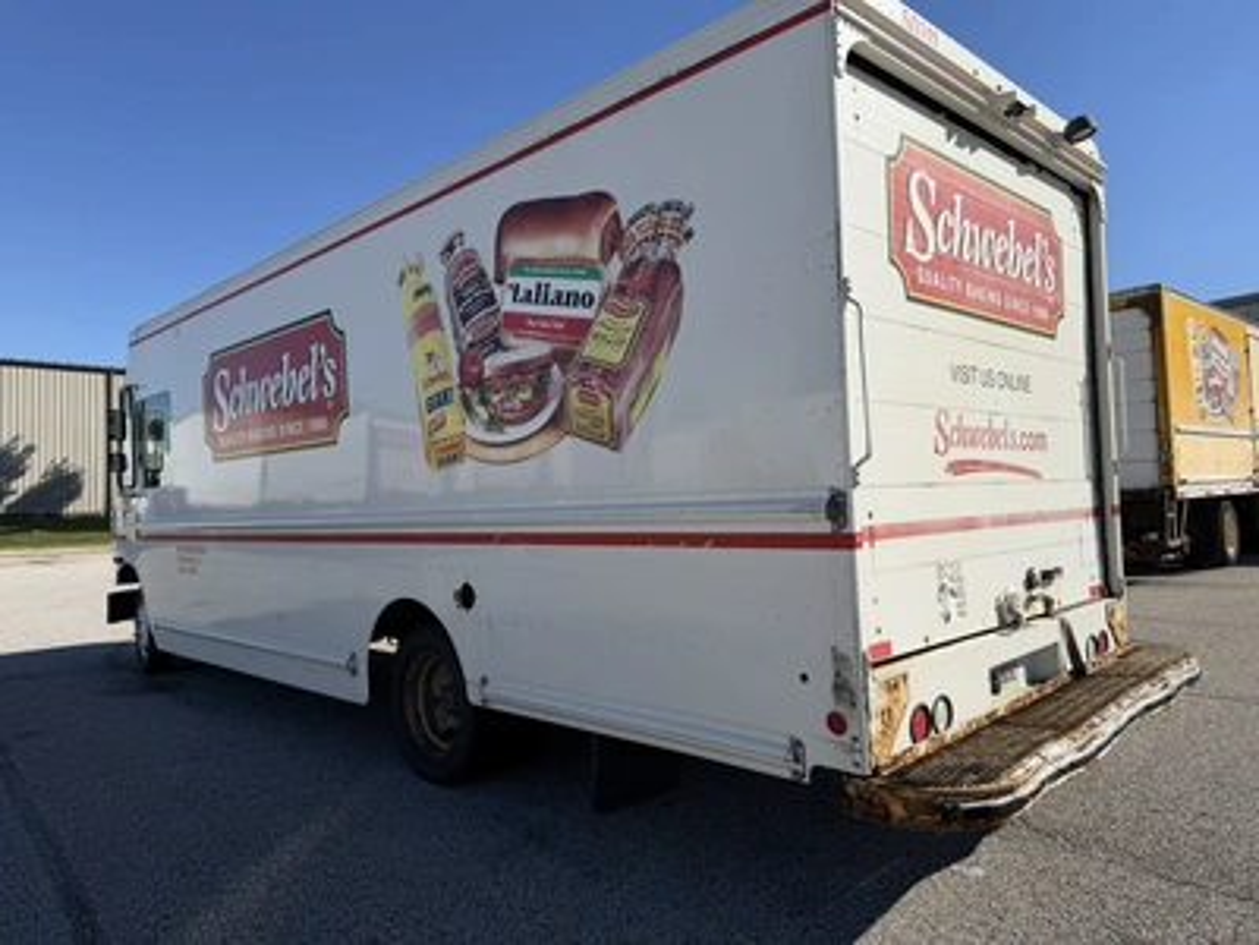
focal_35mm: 24
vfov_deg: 56.8
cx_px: 630
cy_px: 472
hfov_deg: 71.6
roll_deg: +1.7
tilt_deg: -0.9
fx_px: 873
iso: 80
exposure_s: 1/7353
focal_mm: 6.76
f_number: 1.78
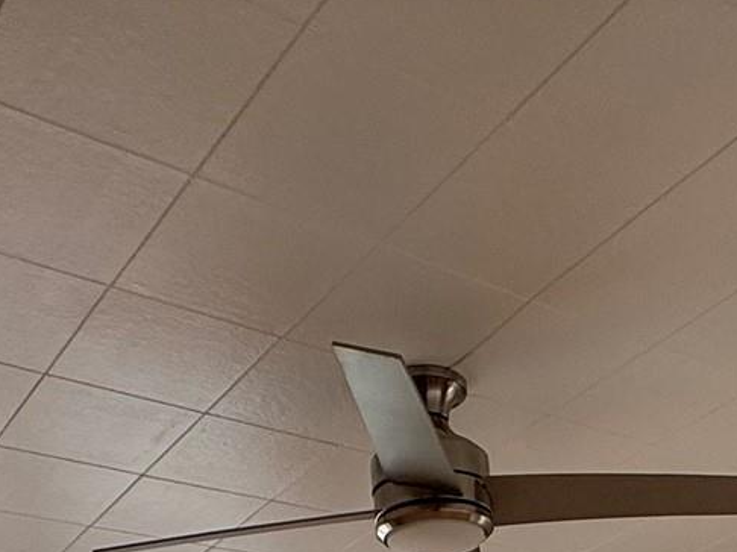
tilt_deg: -7.2
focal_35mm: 59
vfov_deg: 17.0
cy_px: 1154
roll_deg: +5.6
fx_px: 1256
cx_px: 526
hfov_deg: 32.3
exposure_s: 1/99
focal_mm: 2.22
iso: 100
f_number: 2.2
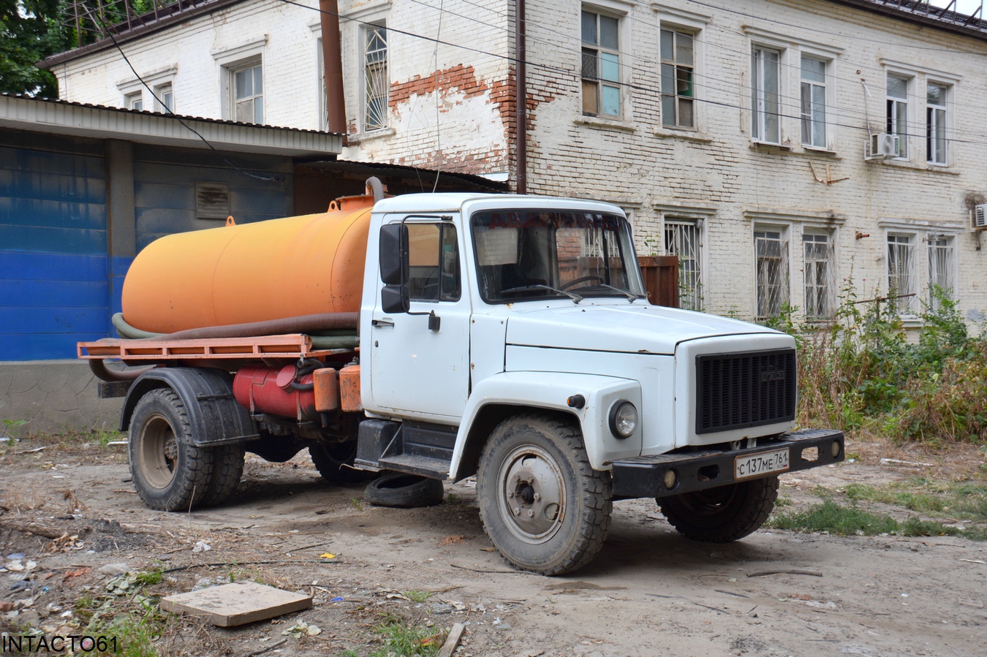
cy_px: 328
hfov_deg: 41.1
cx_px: 494
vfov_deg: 28.1
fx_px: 1315
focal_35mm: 48
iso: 200
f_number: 6.3
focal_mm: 32
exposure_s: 1/160
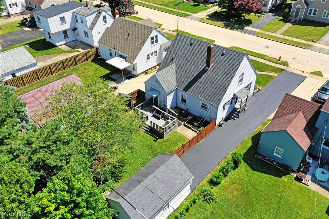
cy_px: 110
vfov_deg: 46.4
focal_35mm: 28
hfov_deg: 65.5
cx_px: 164
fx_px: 256
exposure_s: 1/500
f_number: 6.3
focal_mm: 10.26
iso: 100
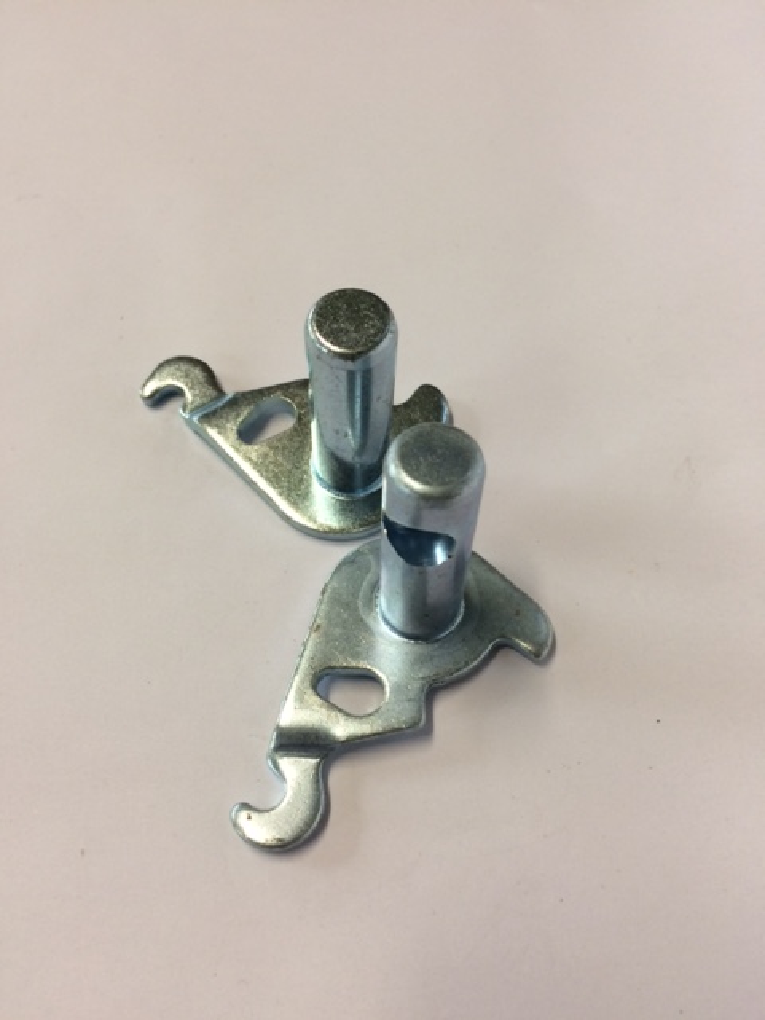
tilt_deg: -61.5
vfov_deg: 61.7
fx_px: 855
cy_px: 510
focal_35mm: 29
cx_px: 382
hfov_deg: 48.2
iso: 50
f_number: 2.2
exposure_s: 1/33
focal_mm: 4.15
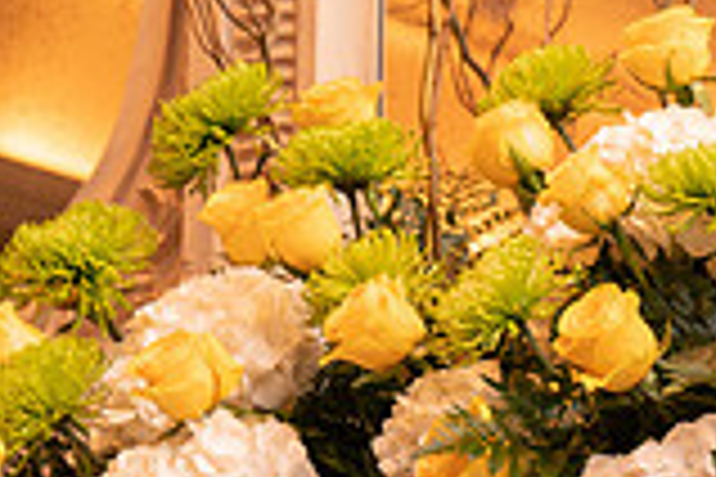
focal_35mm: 222
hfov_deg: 9.1
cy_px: 340
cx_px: 946
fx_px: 4415
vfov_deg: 6.2
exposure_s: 1/40
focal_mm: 61
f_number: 4.5
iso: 800
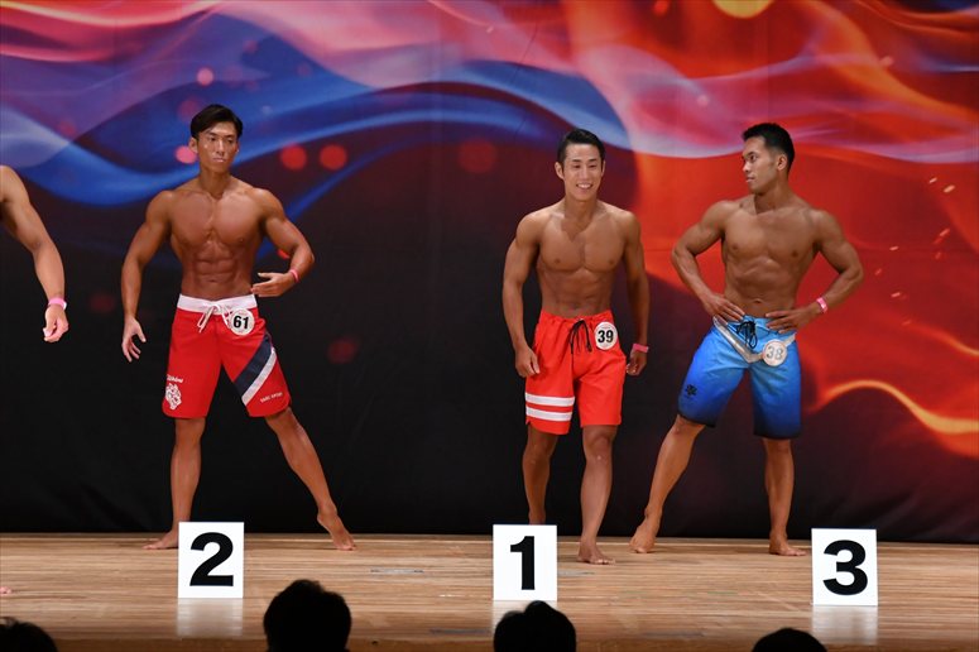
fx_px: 6116
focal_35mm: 225
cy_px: 326
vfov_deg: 6.1
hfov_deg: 9.2
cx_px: 490
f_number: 5.6
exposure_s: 1/400
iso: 3200
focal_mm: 150
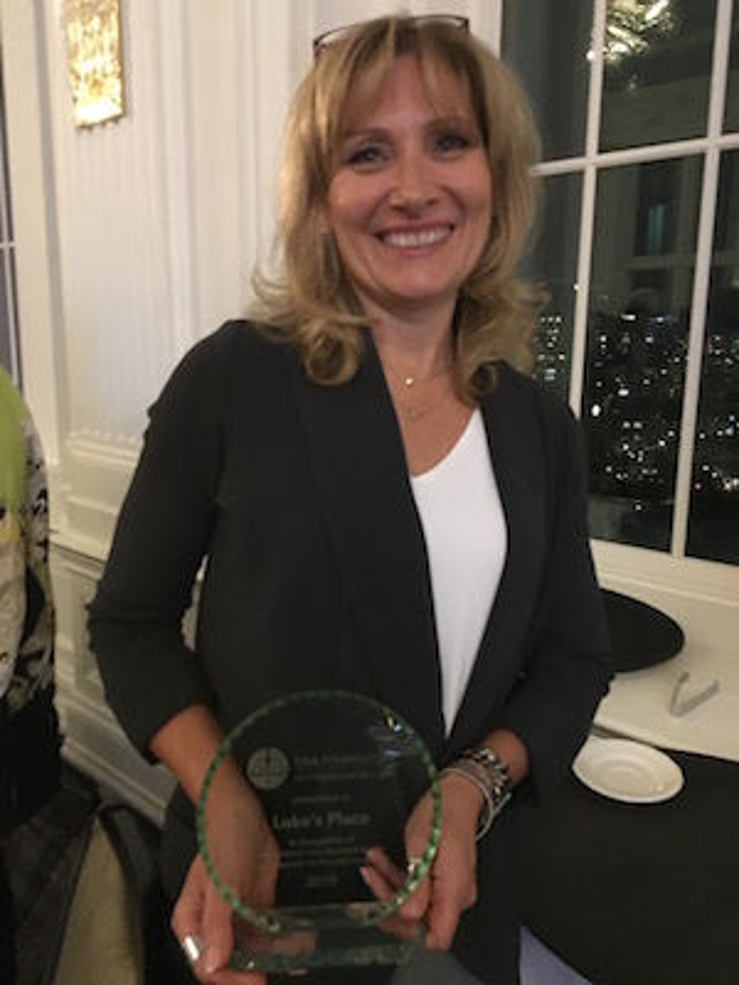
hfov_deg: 48.2
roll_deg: -0.1
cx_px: 370
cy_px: 492
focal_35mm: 29
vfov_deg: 61.7
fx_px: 825
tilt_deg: -10.6
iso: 500
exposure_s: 1/15
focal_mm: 4.15
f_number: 2.2
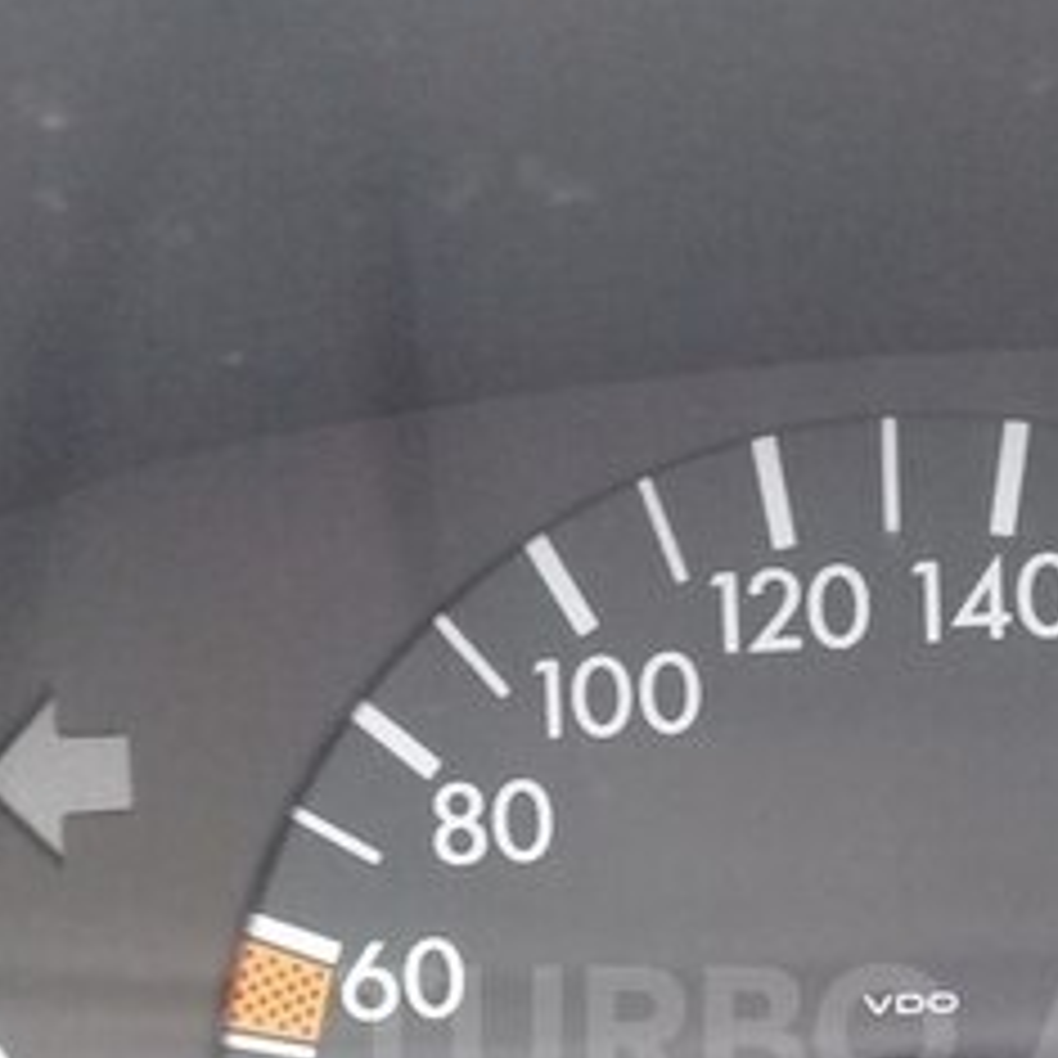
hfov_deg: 22.3
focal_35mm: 77
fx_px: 2663
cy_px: 1033
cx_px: 797
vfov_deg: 21.7
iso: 200
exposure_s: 1/33
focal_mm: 3.3
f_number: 2.2
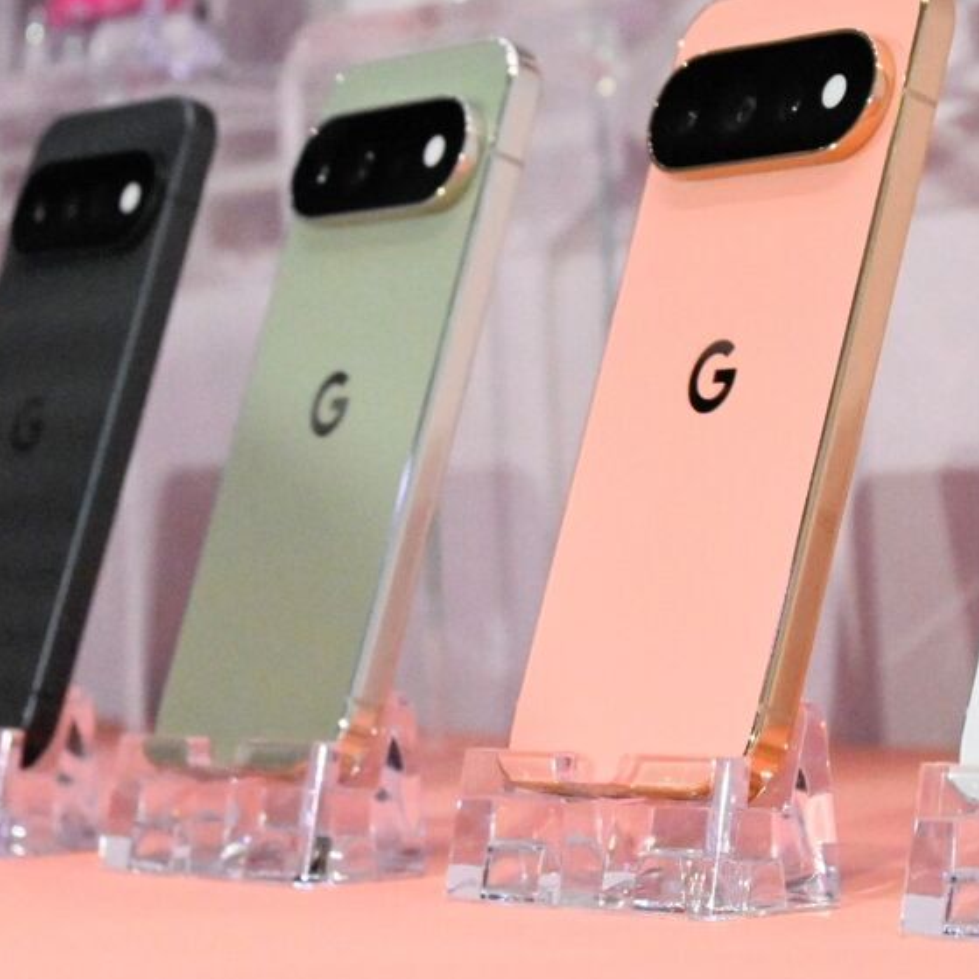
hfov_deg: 12.5
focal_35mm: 140
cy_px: 295
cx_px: 602
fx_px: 4480
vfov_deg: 12.4
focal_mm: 48
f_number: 6
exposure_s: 1/1250
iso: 4000
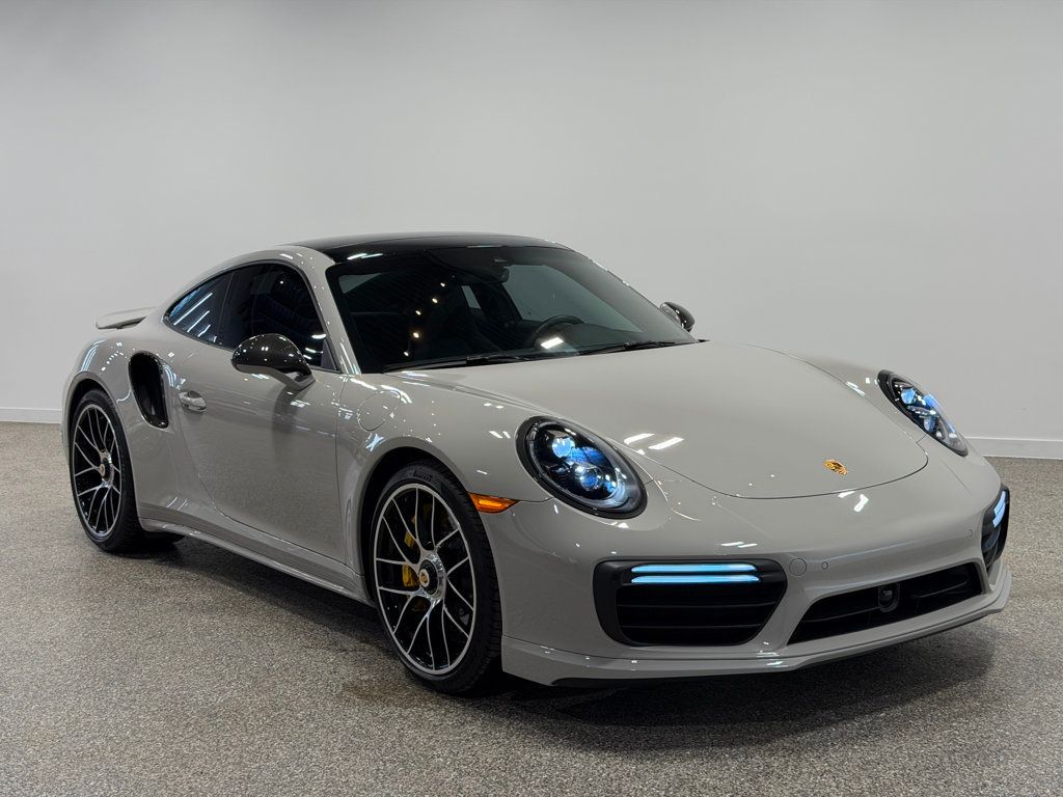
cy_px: 398
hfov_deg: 39.7
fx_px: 1474
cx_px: 532
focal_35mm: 48
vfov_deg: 30.3
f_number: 1.78
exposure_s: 1/309
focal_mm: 6.76
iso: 64
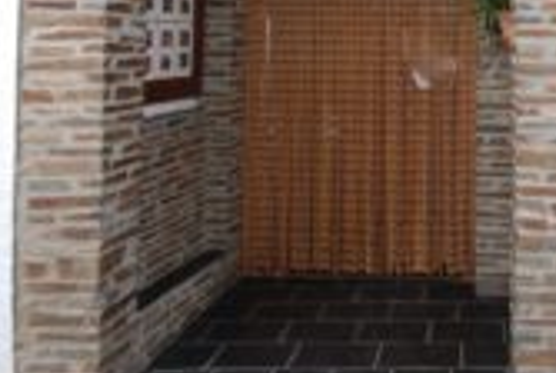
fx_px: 696
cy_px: 8
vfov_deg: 28.3
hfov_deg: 40.7
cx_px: 483
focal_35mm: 45
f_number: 5.6
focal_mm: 10
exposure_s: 1/125
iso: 180
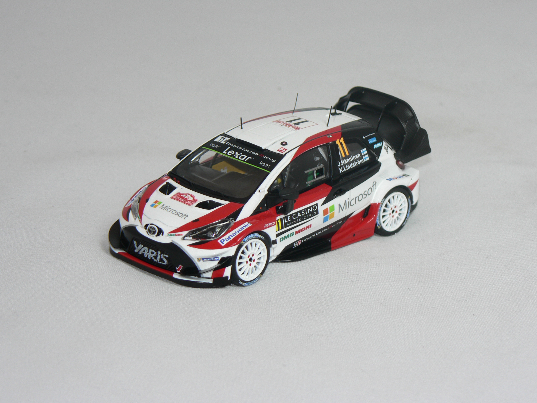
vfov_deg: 10.1
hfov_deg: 13.4
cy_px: 202
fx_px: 2280
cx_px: 268
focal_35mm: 147
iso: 80
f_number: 3.3
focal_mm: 24.6
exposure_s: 1/80
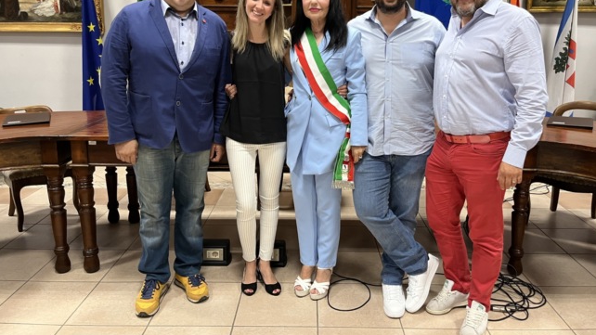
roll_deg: -0.2
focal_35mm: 30
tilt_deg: -10.8
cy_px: 116
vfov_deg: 38.6
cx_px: 314
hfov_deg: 64.3
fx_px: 474
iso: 250
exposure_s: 1/50
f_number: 1.6
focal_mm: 5.1
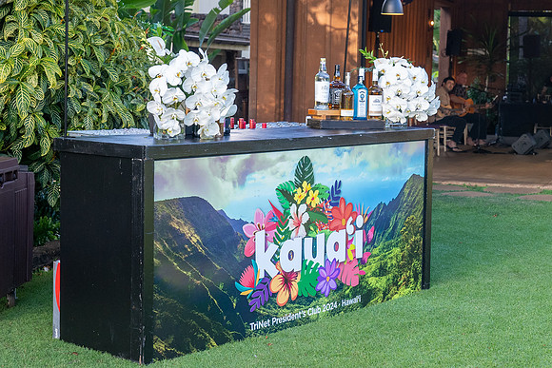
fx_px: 1054
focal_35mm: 69
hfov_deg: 29.3
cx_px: 332
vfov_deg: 19.8
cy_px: 162
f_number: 5.6
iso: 1000
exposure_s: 1/200
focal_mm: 52
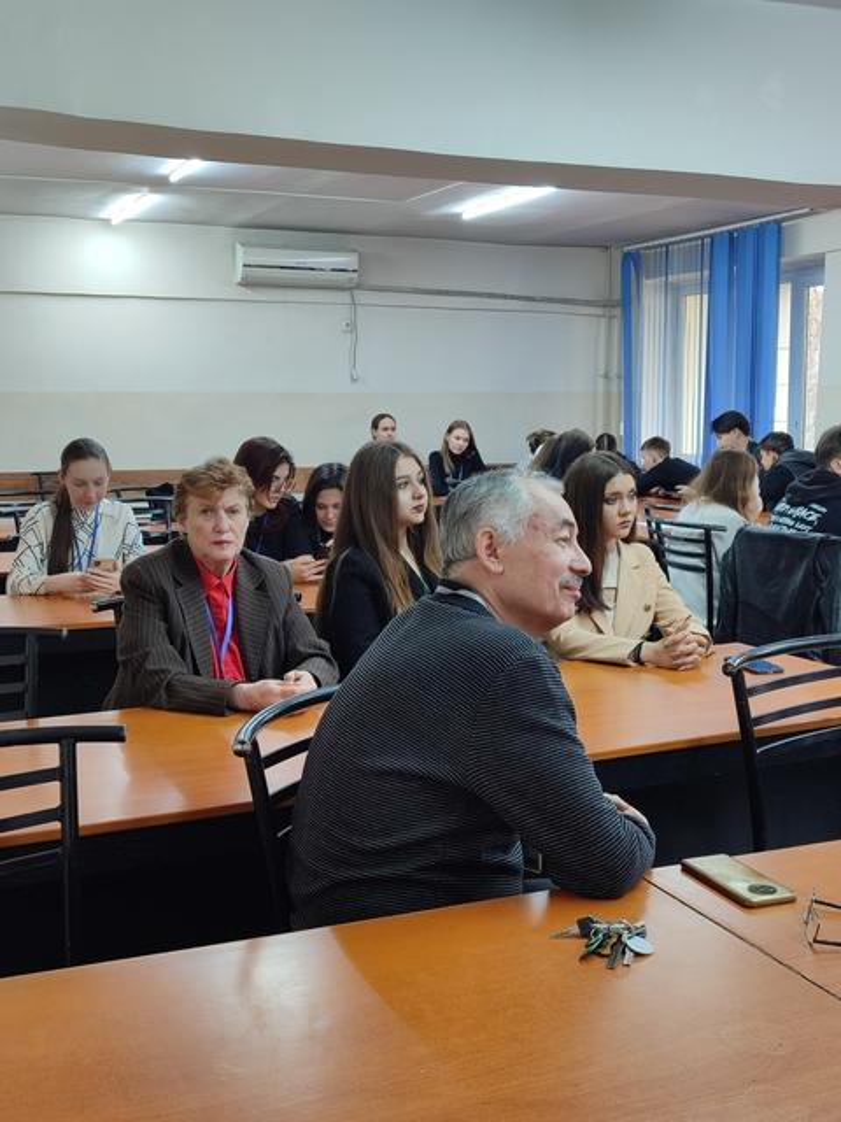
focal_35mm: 25
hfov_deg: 54.9
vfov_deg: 69.4
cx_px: 420
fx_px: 810
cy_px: 561
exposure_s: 1/50
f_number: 1.89
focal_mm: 5.95
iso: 207
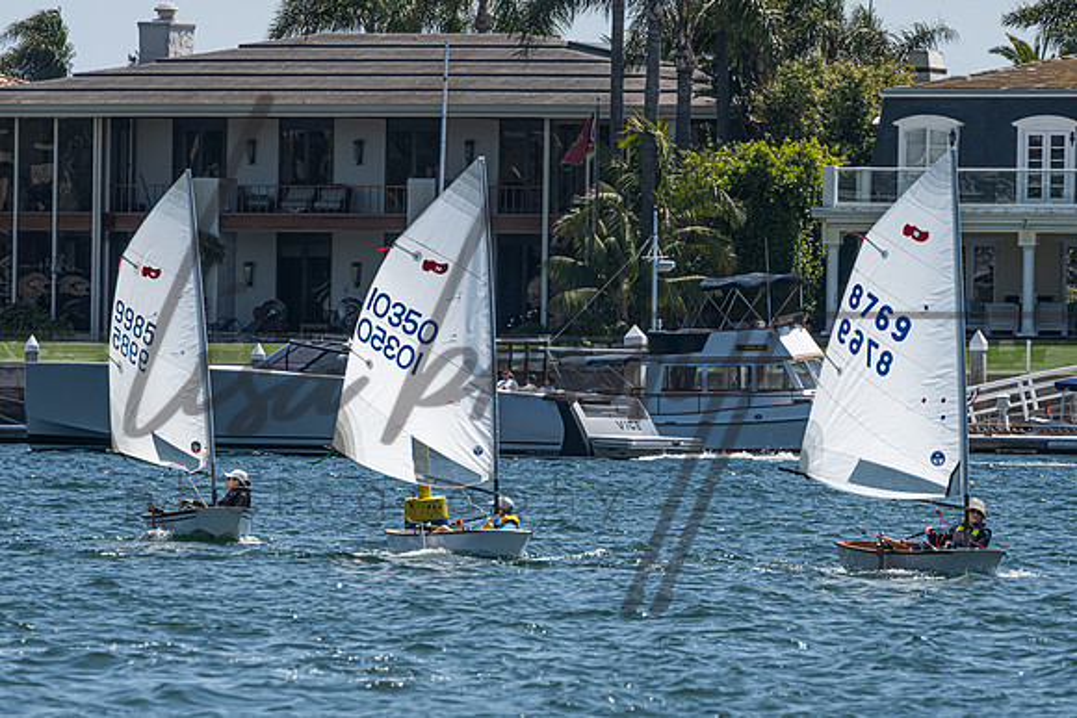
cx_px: 449
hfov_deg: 3.9
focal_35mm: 523
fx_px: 15641
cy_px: 434
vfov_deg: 2.6
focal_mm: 400
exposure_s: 1/800
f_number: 11
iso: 400
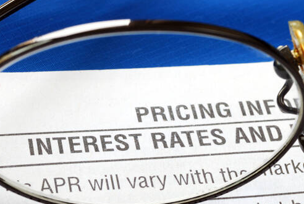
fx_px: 1531
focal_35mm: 181
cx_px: 111
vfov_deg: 7.6
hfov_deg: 11.3
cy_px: 96
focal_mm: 90
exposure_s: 1/2
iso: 100
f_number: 22
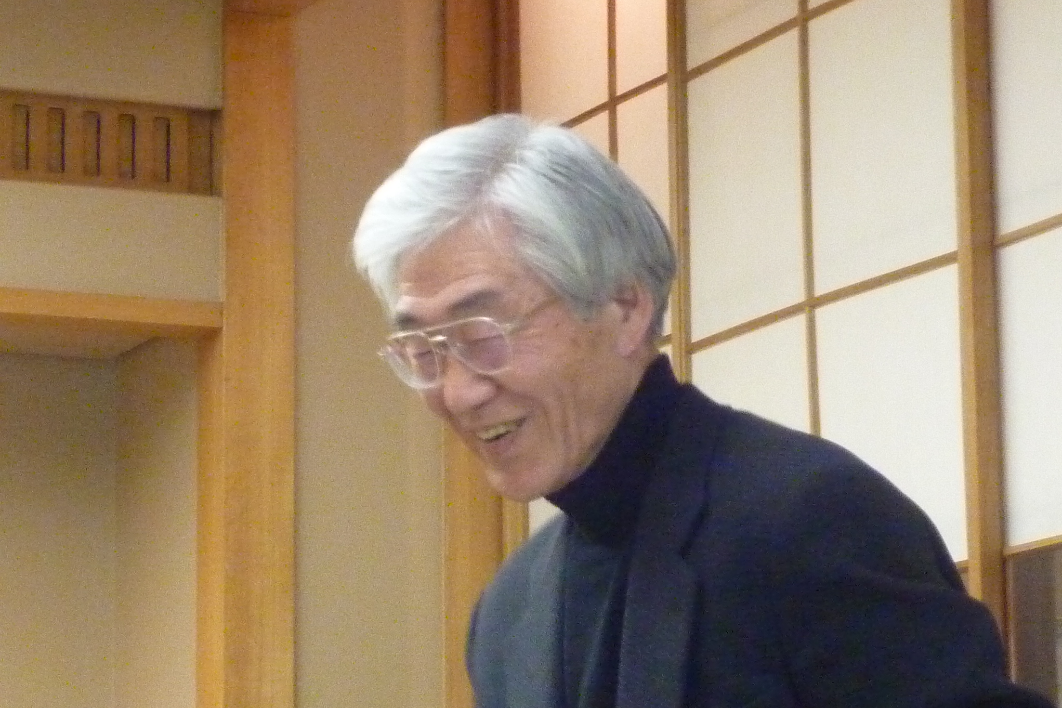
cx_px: 532
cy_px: 358
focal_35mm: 146
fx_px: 4307
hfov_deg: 14.1
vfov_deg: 9.4
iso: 800
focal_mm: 12.8
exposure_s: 1/15
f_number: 4.2
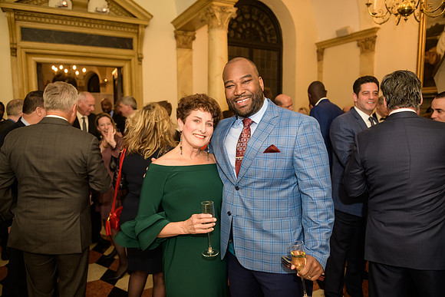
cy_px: 148
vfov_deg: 49.6
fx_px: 321
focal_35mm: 26
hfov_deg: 69.4
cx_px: 222
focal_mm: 26
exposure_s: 1/125
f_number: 3.2
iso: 1000
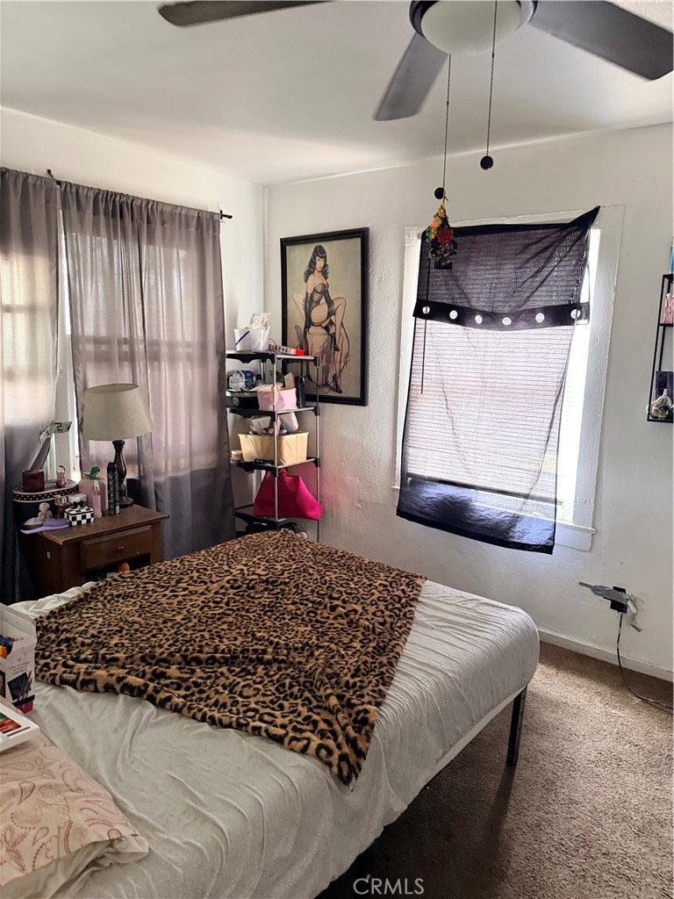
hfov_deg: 56.8
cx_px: 337
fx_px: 623
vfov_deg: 71.6
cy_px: 450
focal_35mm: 24
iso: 800
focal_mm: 6.76
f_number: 1.78
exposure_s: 1/45
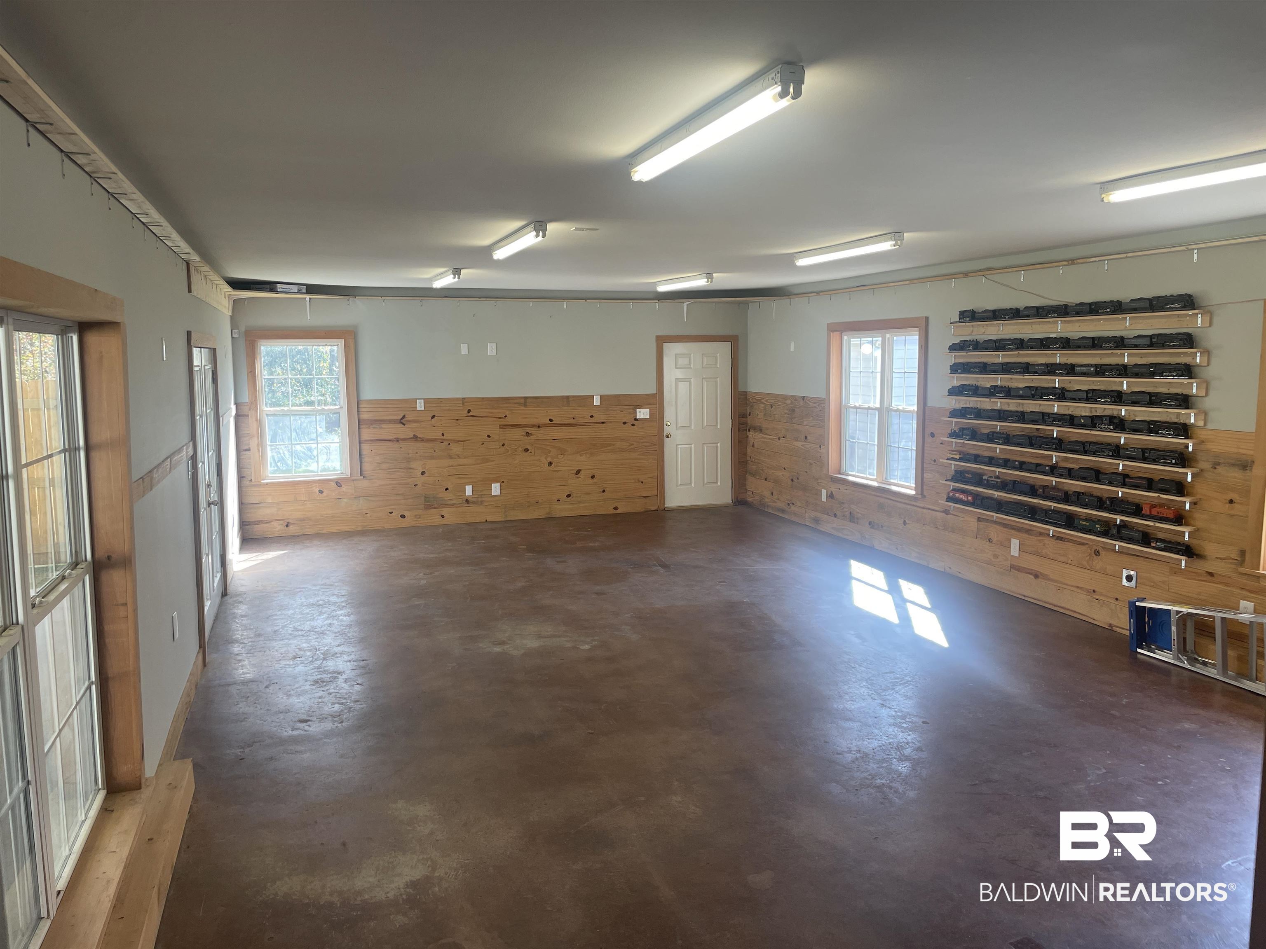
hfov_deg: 67.3
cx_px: 633
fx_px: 951
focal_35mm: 26
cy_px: 474
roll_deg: +1.7
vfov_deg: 53.1
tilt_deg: -6.3
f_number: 1.6
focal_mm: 4.2
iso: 50
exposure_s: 1/120
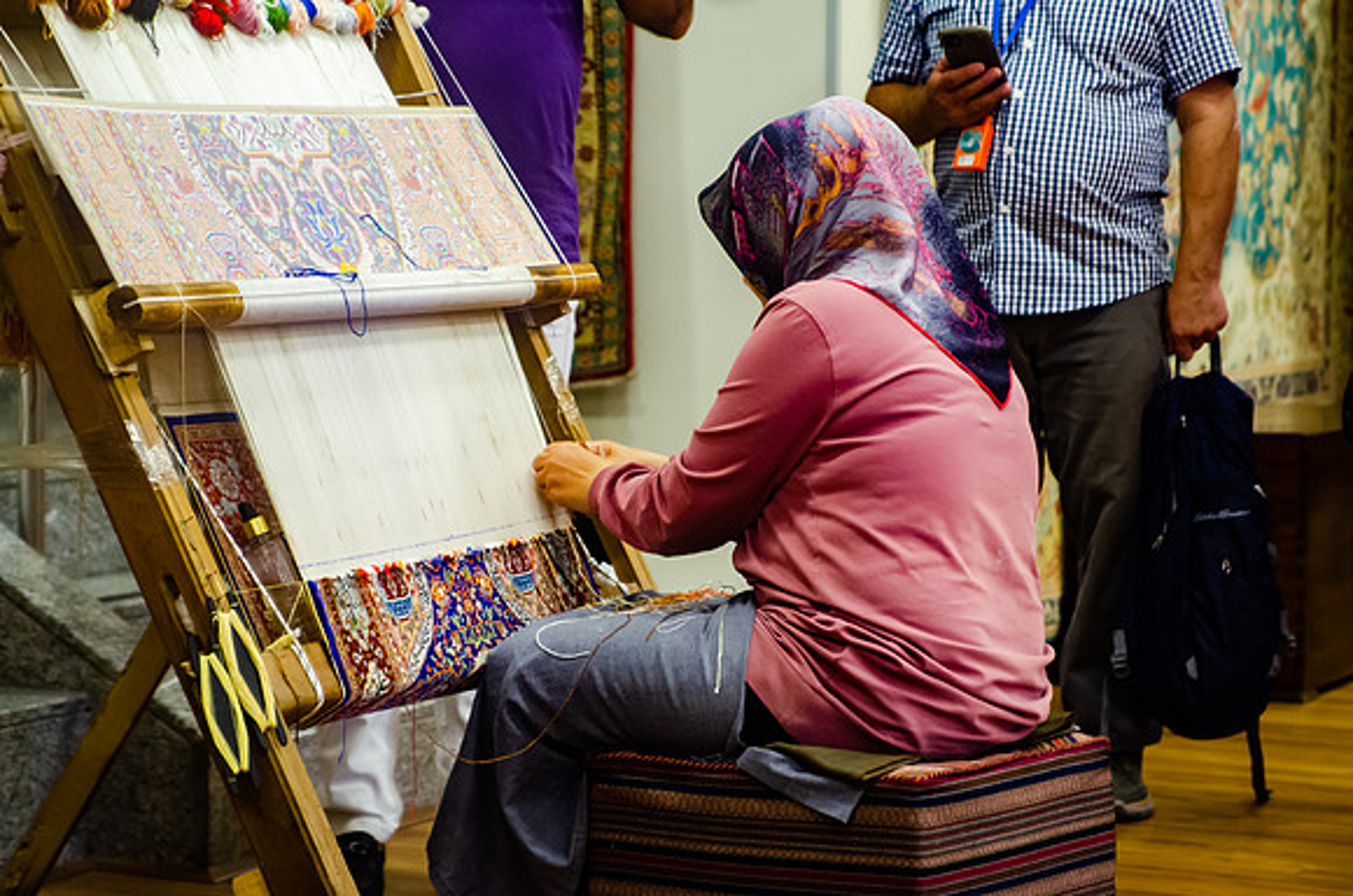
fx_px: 4219
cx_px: 676
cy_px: 448
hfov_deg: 18.2
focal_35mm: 112
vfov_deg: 12.1
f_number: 2.8
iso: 1250
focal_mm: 75
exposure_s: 1/125
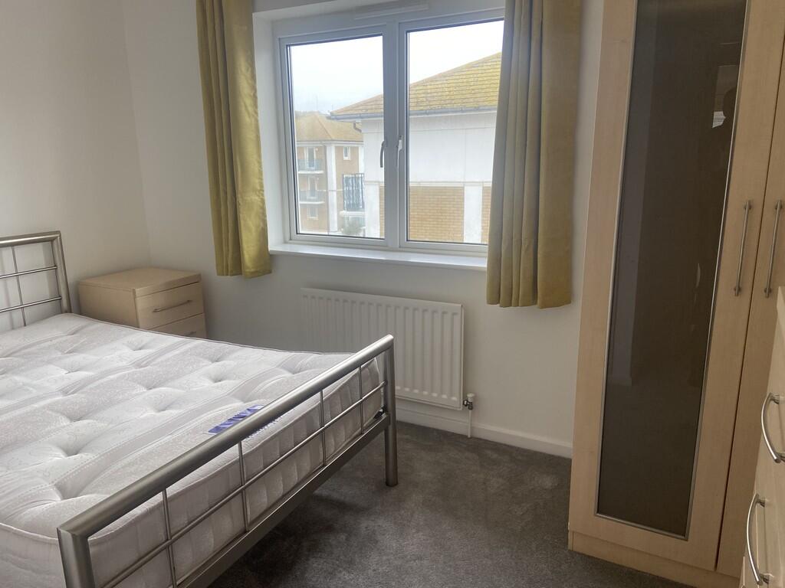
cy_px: 294
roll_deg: +0.3
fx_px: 590
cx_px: 392
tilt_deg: -13.4
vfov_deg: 53.1
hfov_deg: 67.3
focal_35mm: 26
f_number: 1.8
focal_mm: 4.25
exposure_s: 1/122
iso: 80
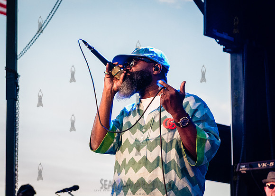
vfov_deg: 14.5
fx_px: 767
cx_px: 144
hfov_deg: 20.3
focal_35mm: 98
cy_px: 70
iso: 5000
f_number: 4
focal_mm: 62
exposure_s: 1/500
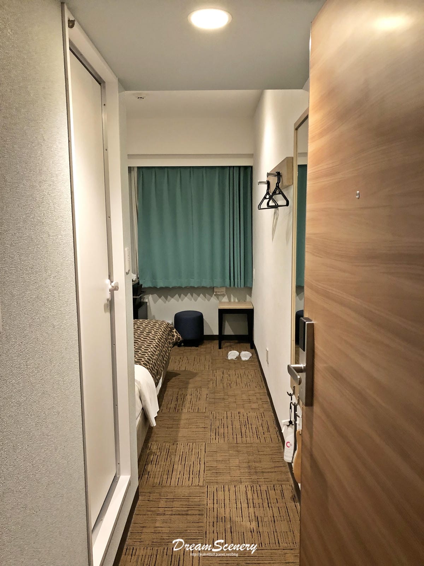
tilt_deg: -8.2
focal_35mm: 28
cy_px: 283
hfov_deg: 49.7
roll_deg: +0.2
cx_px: 212
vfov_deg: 63.4
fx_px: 457
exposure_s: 1/15
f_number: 1.8
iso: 80
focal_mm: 3.99
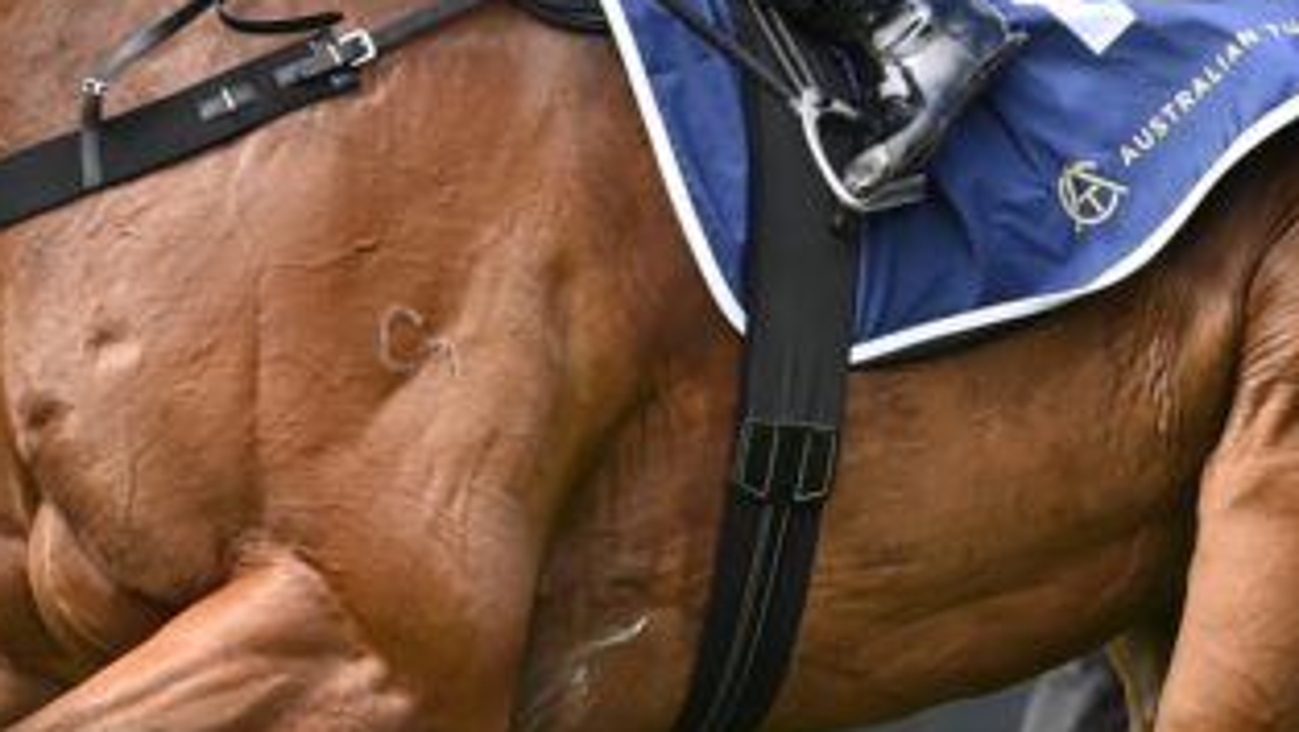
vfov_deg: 1.4
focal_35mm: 853
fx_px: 29396
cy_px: 333
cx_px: 571
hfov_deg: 2.5
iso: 1000
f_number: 5.6
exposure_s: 1/1600
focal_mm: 250
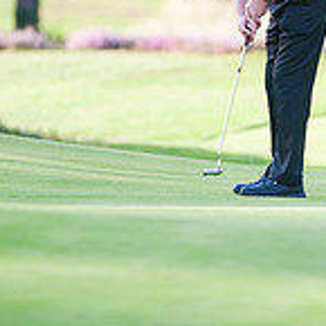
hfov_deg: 2.2
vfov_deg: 2.2
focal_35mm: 789
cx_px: 278
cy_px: -157
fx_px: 8407
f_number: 5.6
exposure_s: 1/800
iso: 800
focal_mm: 300
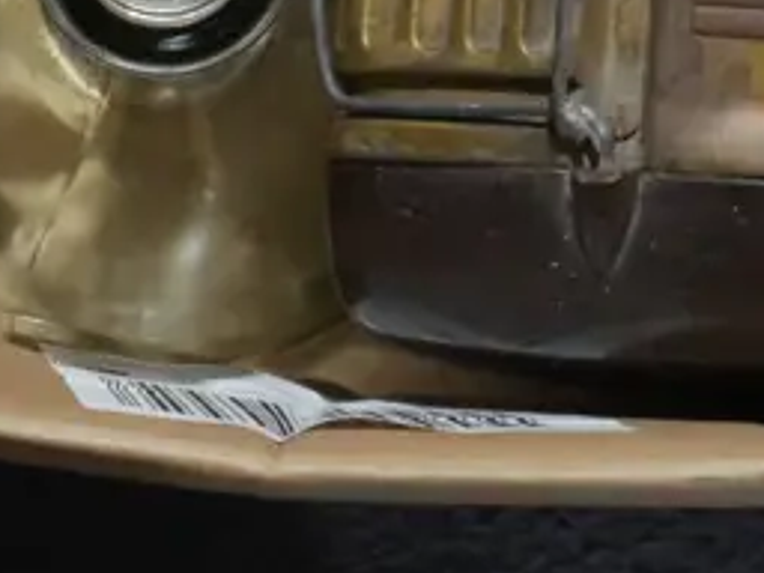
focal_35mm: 248
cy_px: -457
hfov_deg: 8.0
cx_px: 480
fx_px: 5474
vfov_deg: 5.9
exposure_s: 1/80
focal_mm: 31
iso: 2500
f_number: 5.4
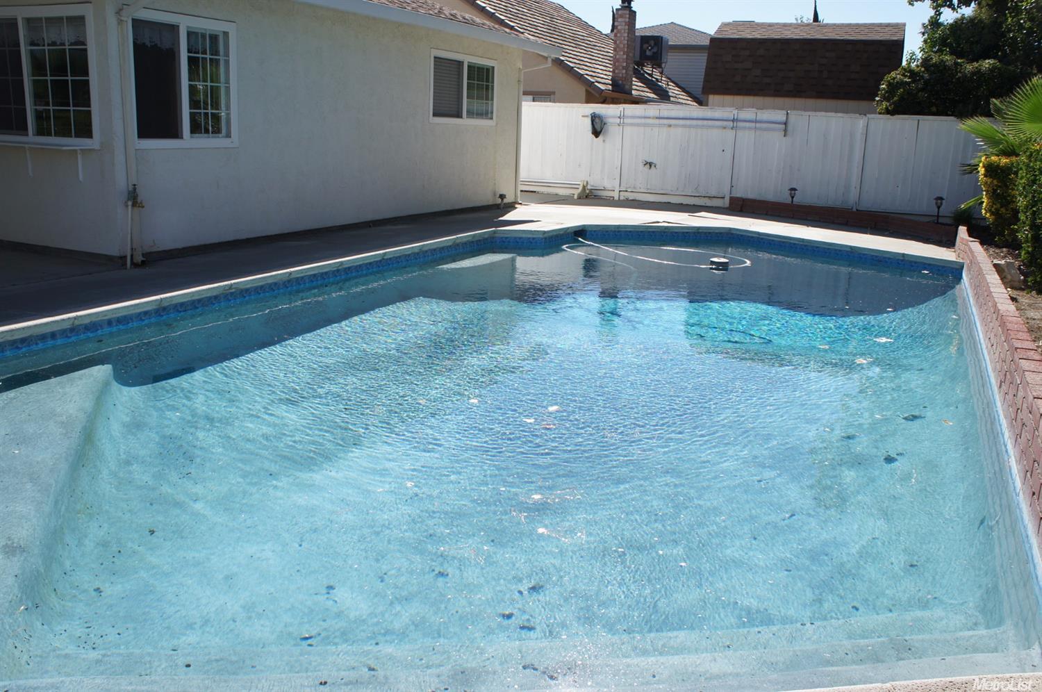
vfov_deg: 45.6
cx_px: 521
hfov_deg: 64.6
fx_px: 824
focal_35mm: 28
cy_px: 346
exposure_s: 1/400
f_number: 7.1
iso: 200
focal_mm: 19
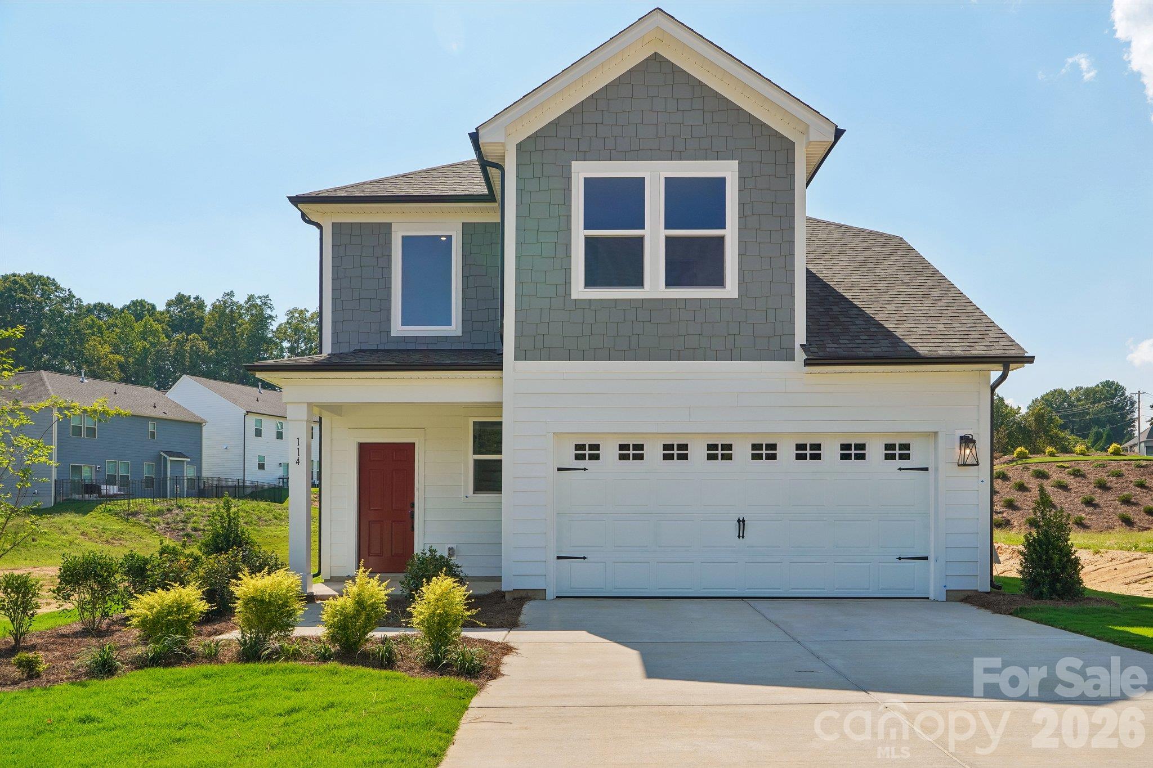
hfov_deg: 61.9
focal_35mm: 30
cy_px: 384
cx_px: 576
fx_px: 961
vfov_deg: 43.6
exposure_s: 1/125
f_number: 8
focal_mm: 20
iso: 100
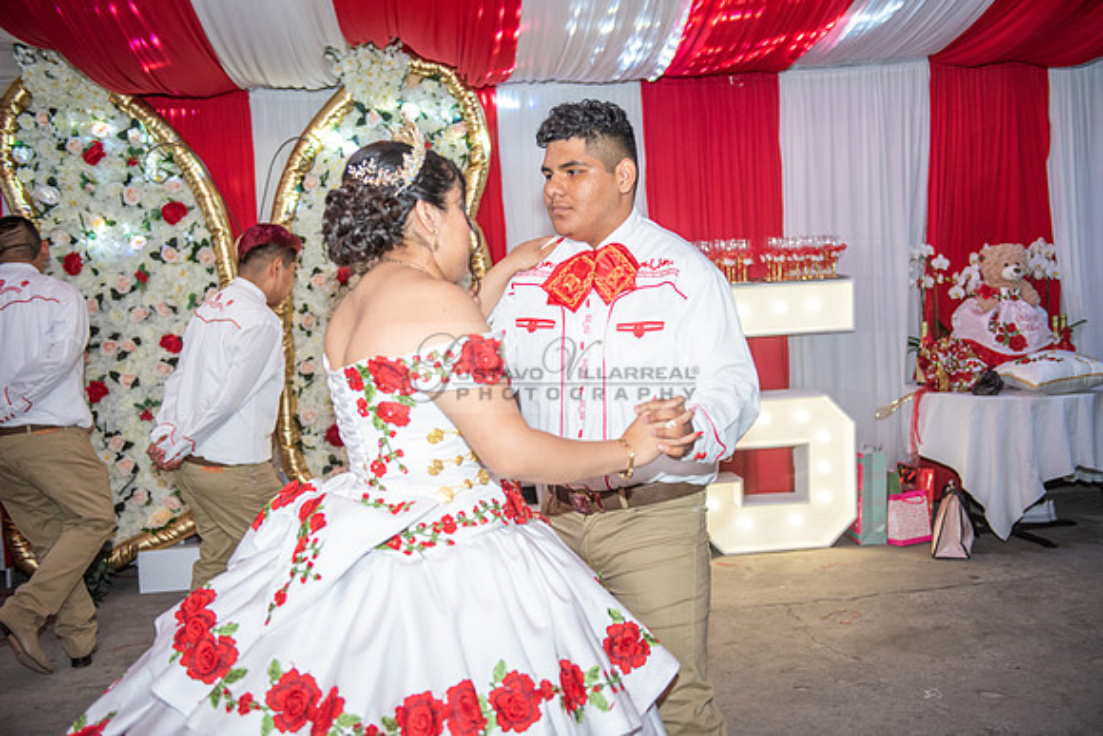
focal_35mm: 38
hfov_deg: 50.7
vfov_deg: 35.1
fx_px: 1164
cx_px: 552
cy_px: 368
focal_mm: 38
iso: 800
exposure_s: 1/160
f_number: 3.2
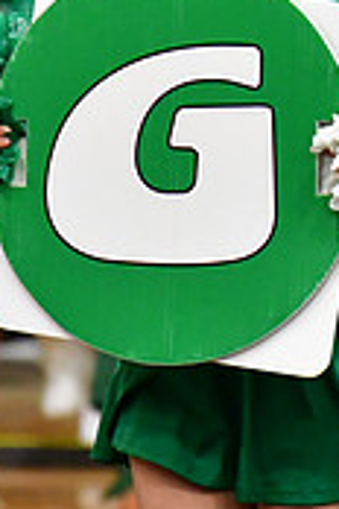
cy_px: 31
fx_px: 14124
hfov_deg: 1.4
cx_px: 833
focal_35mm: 1000
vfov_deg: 2.1
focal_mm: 200
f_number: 3.5
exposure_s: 1/500
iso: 5000
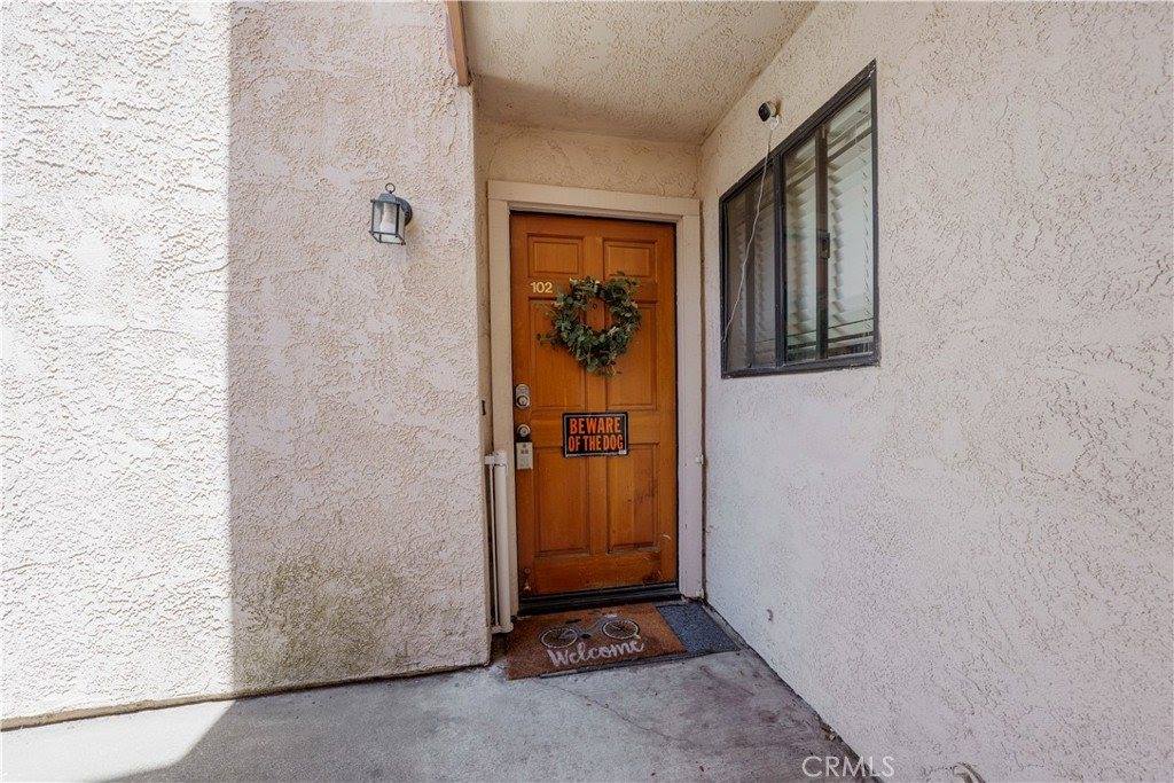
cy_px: 392
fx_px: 391
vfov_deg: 90.0
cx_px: 587
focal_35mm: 12
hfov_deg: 112.6
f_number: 7.1
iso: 640
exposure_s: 1/100
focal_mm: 12
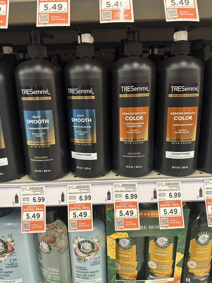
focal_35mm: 24
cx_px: 106
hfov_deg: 56.8
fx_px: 196
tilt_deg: -16.8
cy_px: 142
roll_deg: +0.9
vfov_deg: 71.6
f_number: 1.78
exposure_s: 1/64
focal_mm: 6.86
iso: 200
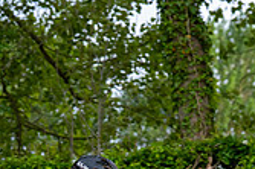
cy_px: 267
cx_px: 47
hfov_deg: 7.9
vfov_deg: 5.2
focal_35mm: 261
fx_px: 1847
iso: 1250
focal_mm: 75
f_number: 4
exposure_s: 1/800
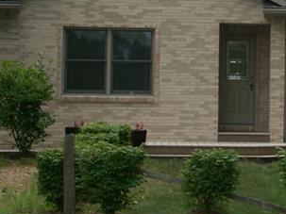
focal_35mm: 171
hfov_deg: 11.5
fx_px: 1412
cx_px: 272
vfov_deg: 8.7
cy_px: 39
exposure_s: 1/250
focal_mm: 20.65
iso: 100
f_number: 4.5
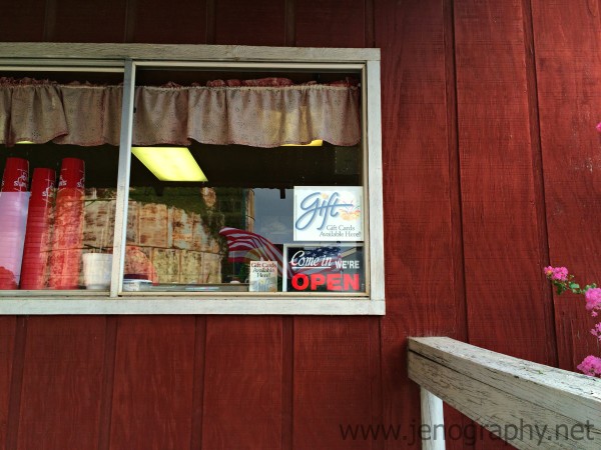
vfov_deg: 48.2
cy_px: 225
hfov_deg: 61.7
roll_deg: +0.4
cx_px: 300
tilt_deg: +8.1
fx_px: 503
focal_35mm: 29
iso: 32
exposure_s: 1/128
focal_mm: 4.15
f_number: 2.2
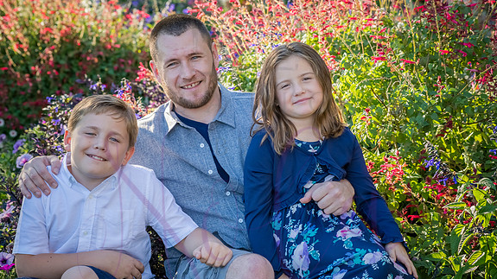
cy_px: 145
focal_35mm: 111
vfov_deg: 10.9
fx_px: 1462
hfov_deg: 19.3
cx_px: 250
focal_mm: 105
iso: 800
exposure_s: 1/320
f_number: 8
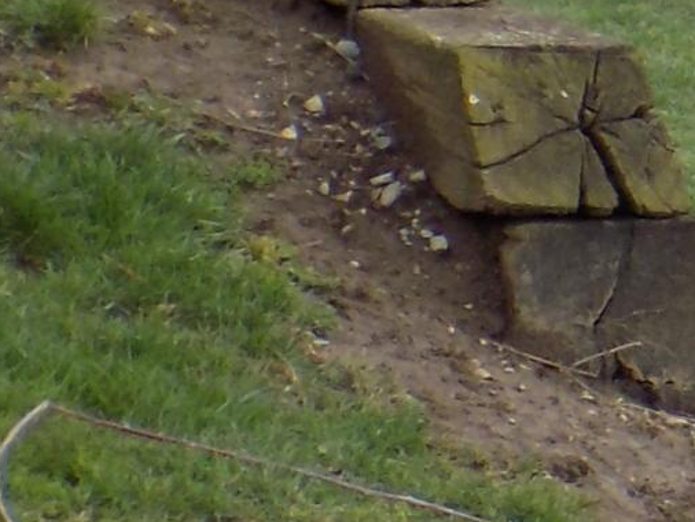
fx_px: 8336
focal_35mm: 415
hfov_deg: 4.7
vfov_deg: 3.6
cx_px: 1661
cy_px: -291
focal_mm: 12.5
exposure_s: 1/125
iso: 80
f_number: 4.2
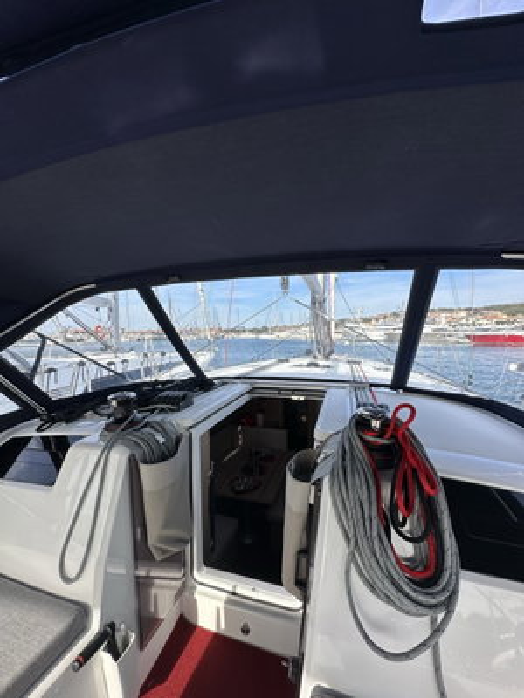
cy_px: 349
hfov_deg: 85.7
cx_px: 262
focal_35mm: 14
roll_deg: +0.0
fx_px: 283
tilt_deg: -3.0
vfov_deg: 102.1
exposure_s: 1/1473
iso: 50
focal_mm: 2.22
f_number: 2.2
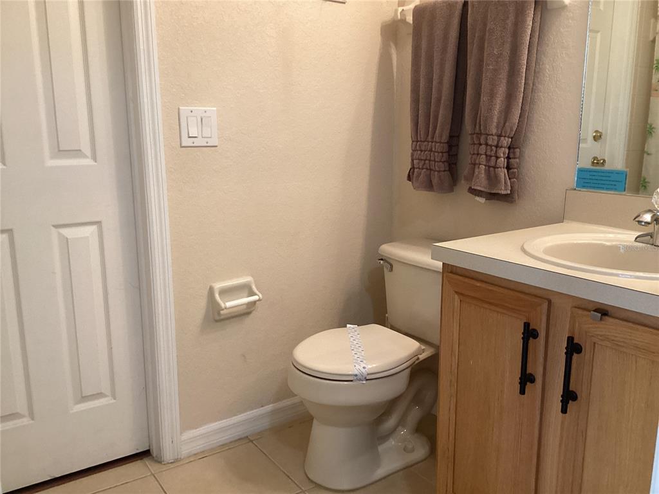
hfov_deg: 58.4
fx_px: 590
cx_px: 330
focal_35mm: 31
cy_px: 247
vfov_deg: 45.4
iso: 320
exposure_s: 1/60
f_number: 2.4
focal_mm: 3.3
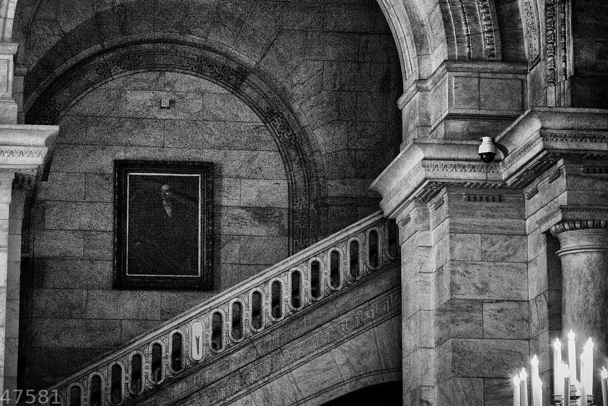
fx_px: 2180
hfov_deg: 15.9
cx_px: 235
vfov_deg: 10.6
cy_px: 110
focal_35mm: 129
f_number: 4
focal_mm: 78
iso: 11400
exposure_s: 1/200
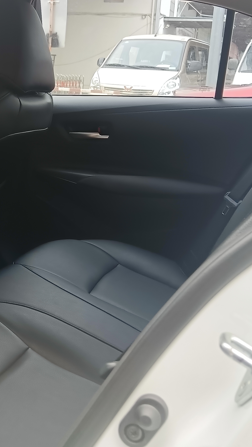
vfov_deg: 41.1
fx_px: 594
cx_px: 2
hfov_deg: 23.0
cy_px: 175
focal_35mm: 50
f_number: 1.9
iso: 207
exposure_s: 1/100
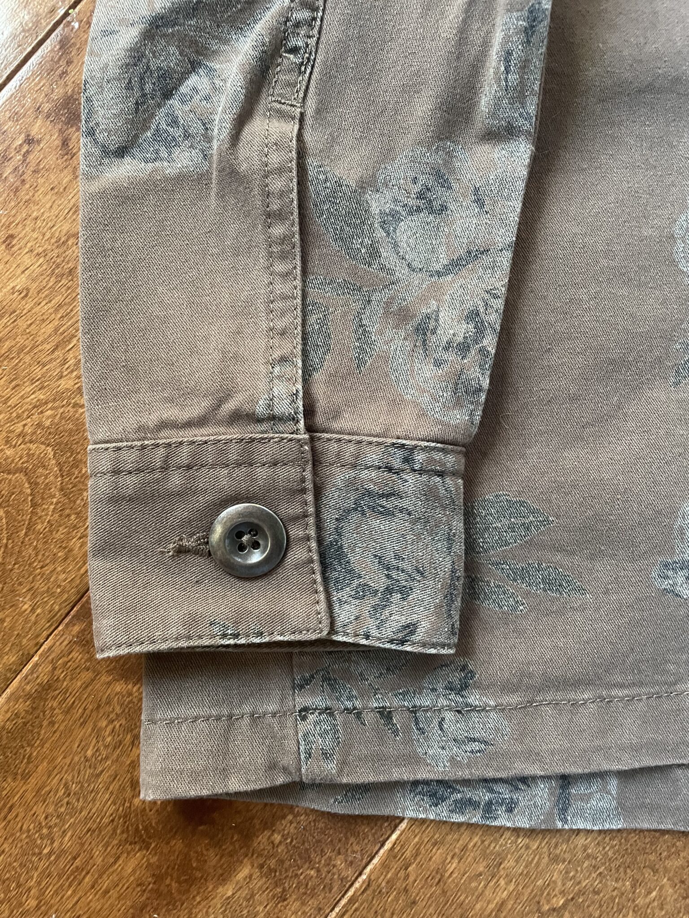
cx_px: 344
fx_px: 690
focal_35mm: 26
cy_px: 459
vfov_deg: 67.3
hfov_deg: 53.1
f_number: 1.6
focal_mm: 4.2
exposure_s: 1/50
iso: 500
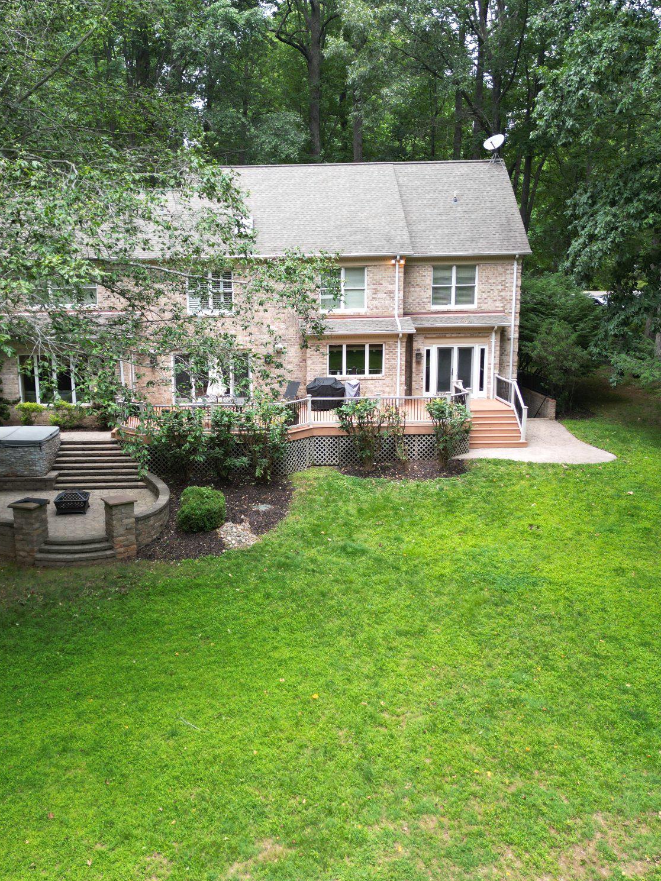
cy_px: 432
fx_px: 840
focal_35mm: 33
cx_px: 266
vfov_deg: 55.3
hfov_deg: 42.8
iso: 100
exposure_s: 1/320
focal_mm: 6.72
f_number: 1.7
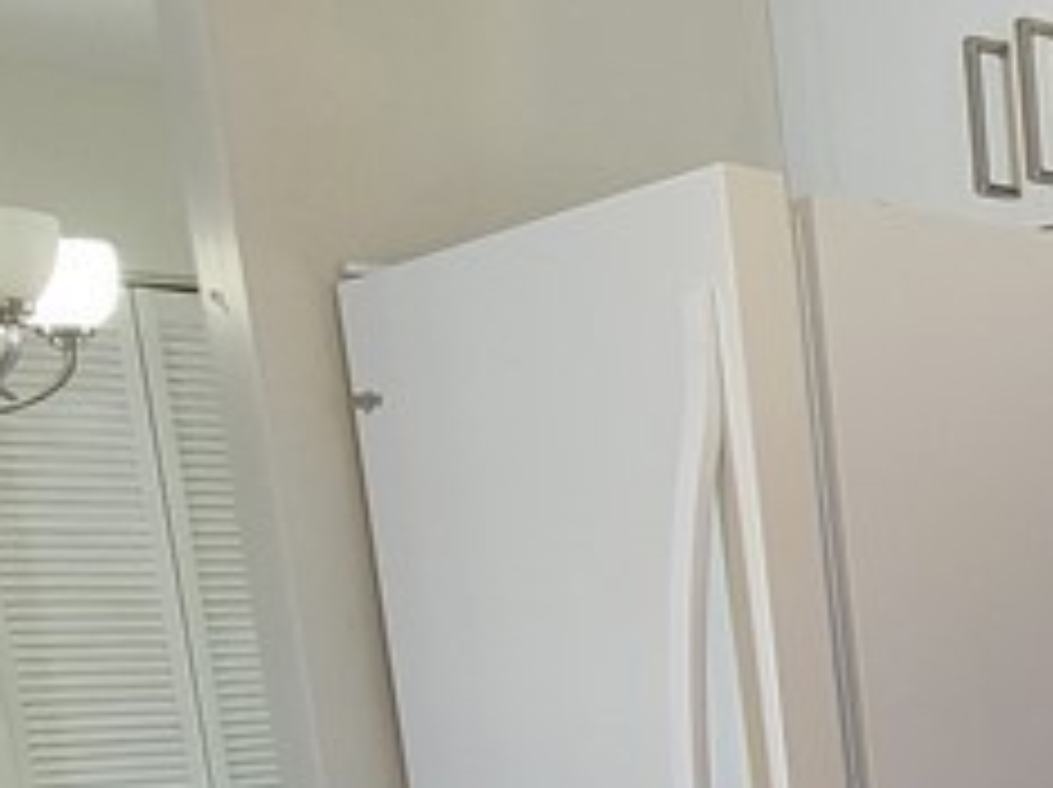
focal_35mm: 57
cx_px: 1854
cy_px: 919
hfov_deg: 22.1
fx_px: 1732
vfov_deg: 23.6
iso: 250
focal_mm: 2.2
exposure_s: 1/60
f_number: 2.2
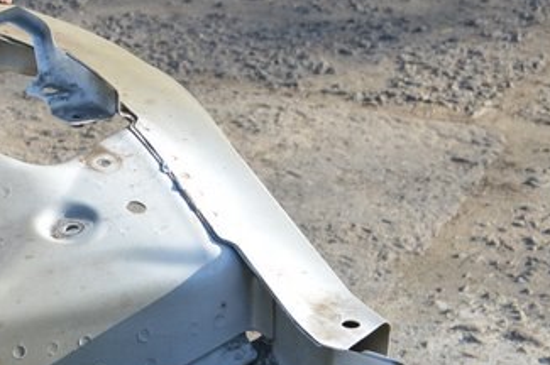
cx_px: -110
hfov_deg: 17.9
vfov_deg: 12.5
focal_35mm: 109
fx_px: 1657
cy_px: 339
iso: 100
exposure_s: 1/200
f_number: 7.1
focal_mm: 23
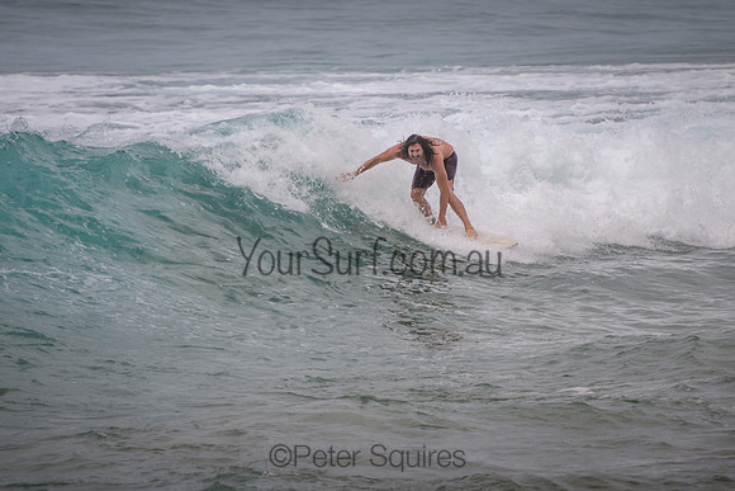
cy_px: 196
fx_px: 11218
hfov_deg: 3.8
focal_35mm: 549
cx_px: 386
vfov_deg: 2.5
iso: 200
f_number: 5.6
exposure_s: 1/2000
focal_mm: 400
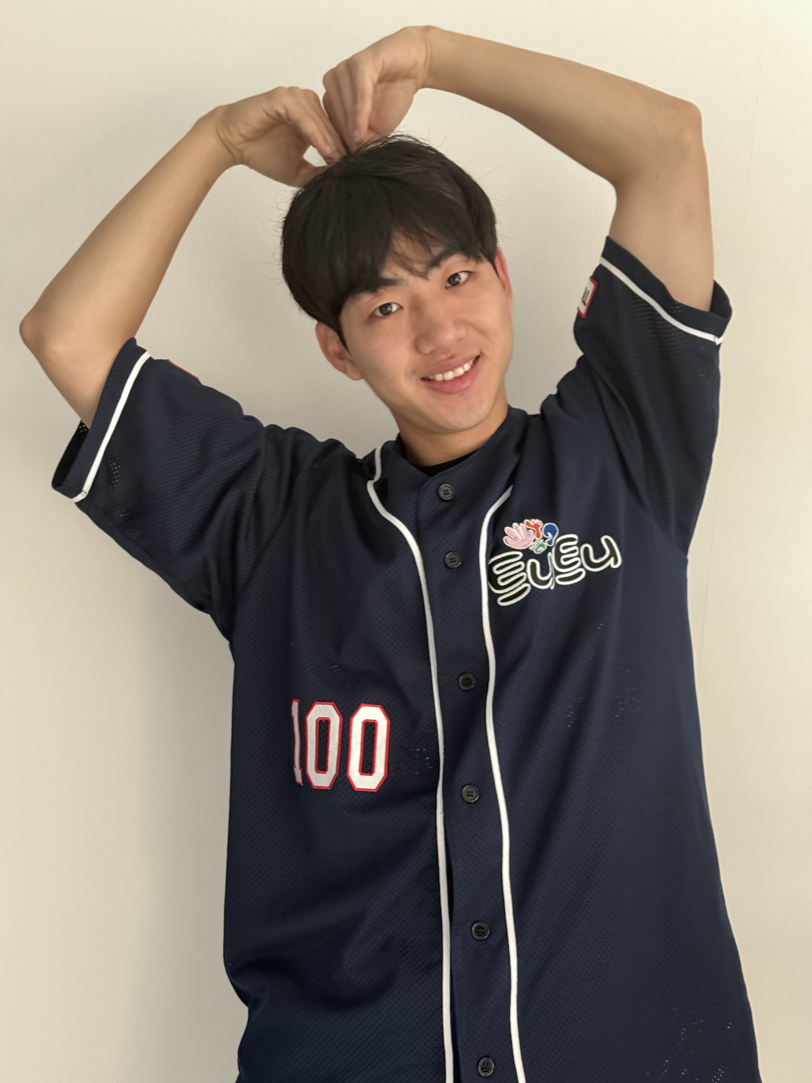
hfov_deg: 30.3
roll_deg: -5.7
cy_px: 542
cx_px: 406
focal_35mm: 48
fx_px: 1501
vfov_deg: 39.7
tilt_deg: +2.8
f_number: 1.78
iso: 640
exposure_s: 1/26
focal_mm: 6.76
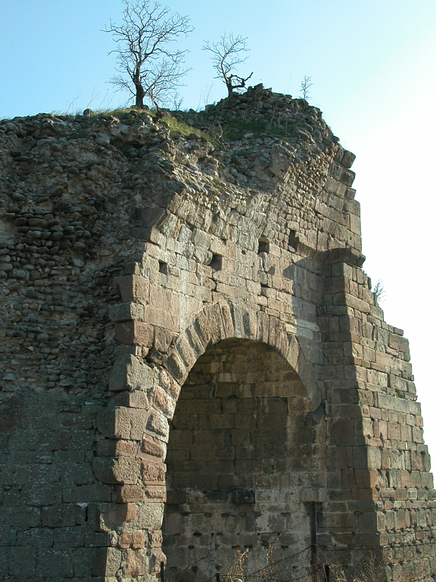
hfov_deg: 27.0
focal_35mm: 54
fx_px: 907
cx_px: 218
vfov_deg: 35.5
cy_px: 291
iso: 100
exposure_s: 1/222
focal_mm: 13.6
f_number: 5.7
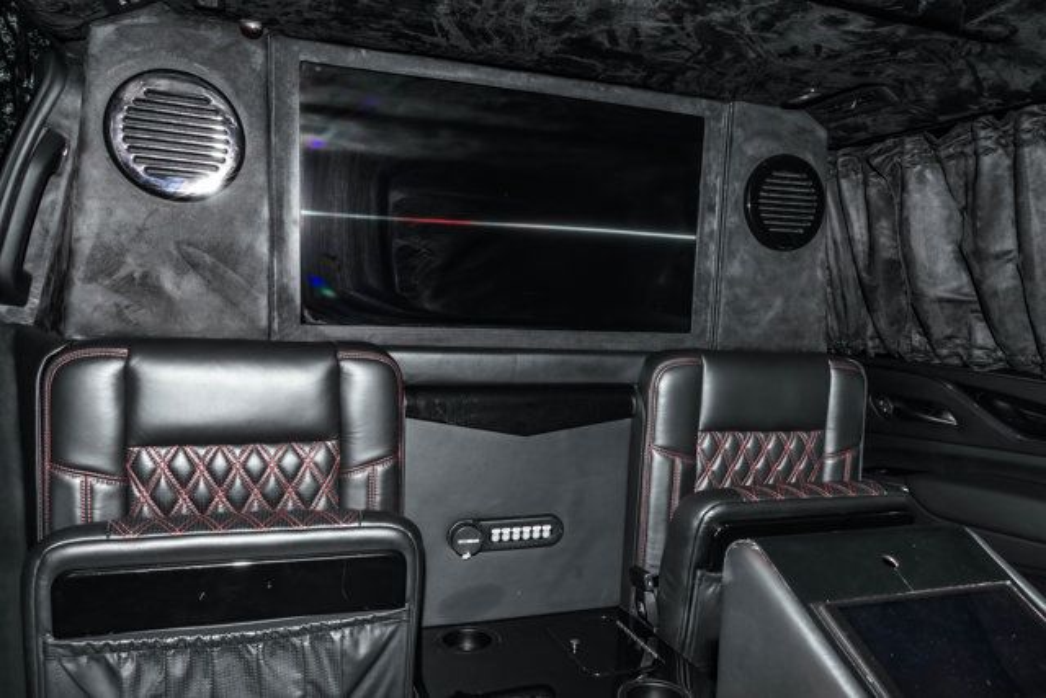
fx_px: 775
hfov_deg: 67.9
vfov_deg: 48.4
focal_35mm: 27
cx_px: 570
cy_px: 386
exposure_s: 1/200
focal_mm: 24
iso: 800
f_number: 20
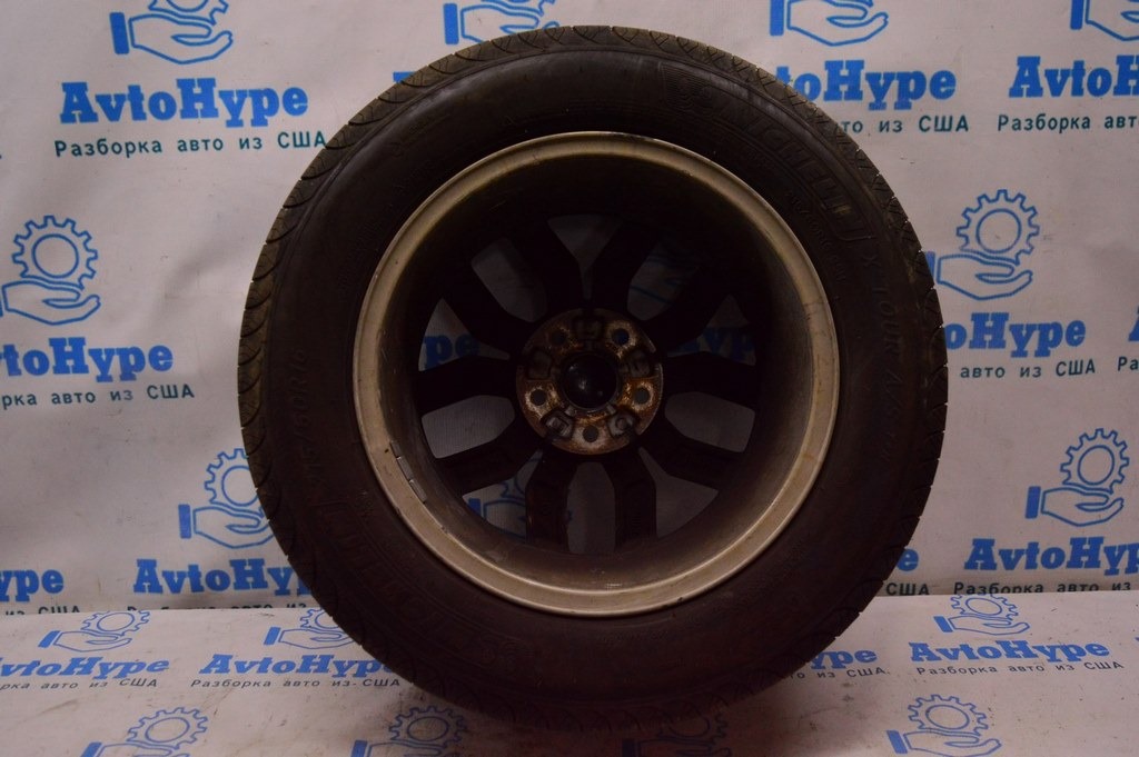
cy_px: 378
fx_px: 1043
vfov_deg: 39.9
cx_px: 570
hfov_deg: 57.3
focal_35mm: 33
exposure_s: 1/400
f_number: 4
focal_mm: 22
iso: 1600
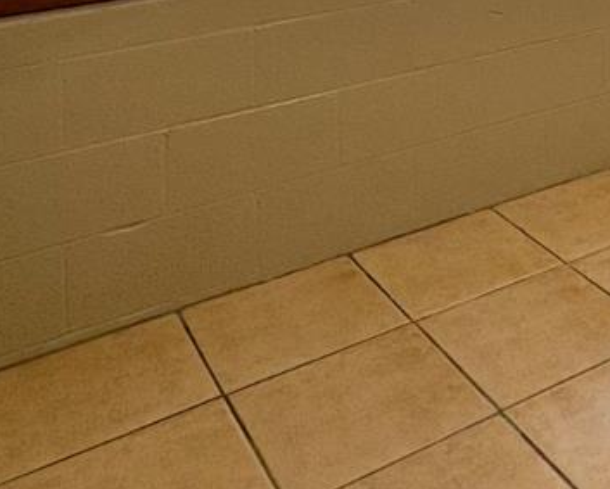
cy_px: -248
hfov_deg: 29.2
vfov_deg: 21.8
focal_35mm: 58
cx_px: 679
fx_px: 1048
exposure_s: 1/202
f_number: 2.2
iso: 64
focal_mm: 2.22
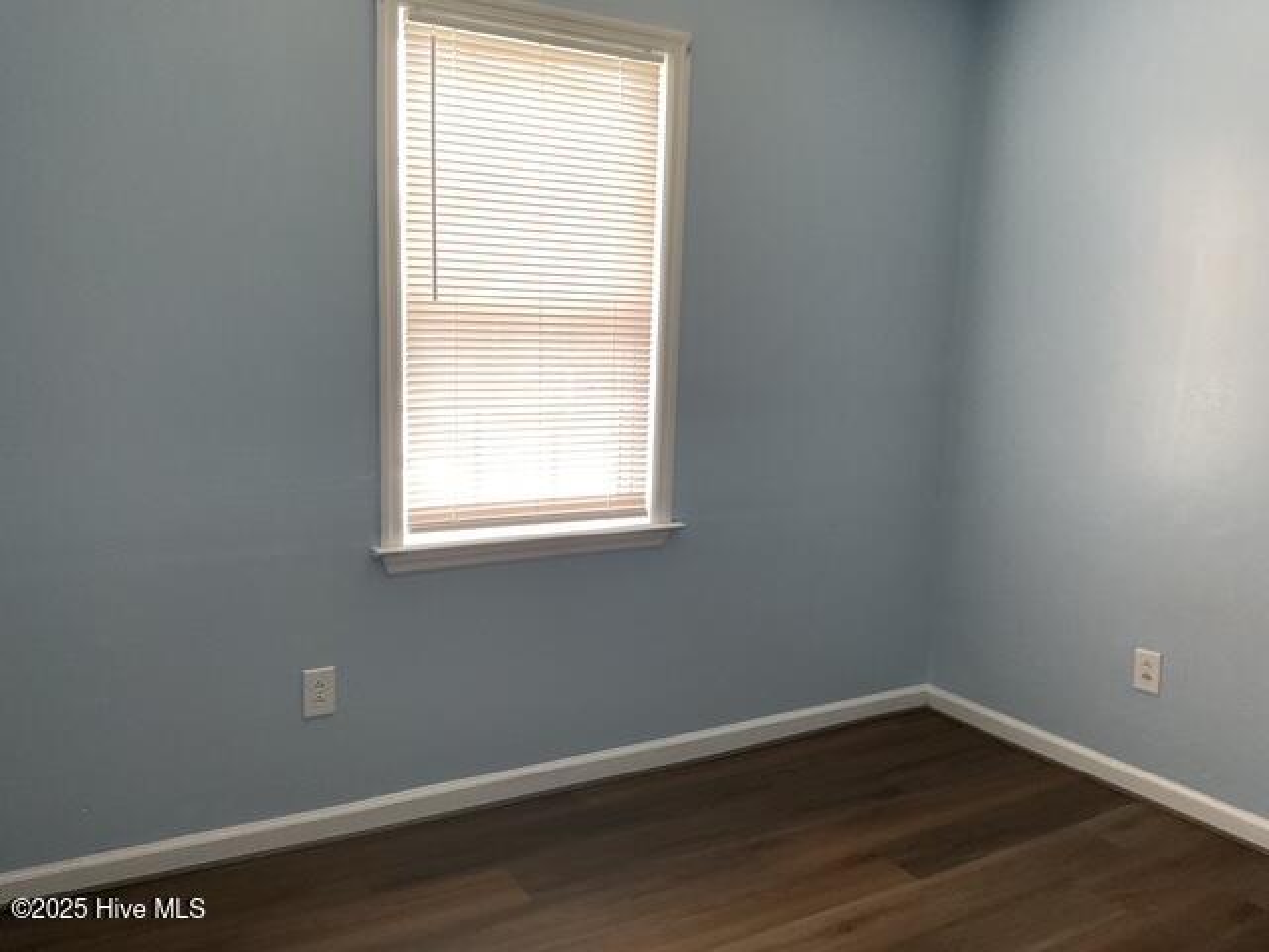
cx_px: 634
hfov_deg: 61.7
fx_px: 1063
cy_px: 476
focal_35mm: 29
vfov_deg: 48.2
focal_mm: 3
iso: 80
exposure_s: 1/60
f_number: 1.8
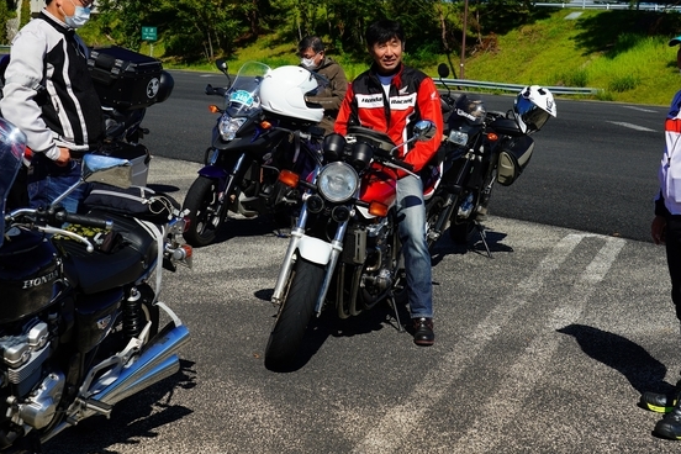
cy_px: 191
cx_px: 349
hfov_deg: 34.5
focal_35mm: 58
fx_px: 1097
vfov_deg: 23.4
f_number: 8
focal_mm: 40
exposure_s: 1/200
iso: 100
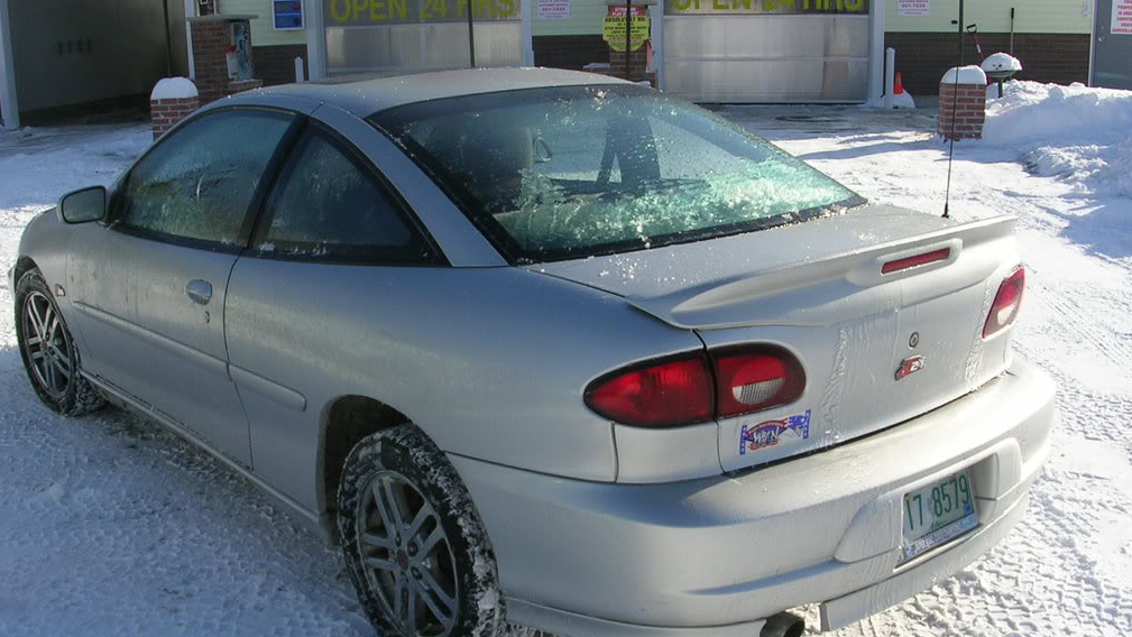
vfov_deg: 28.3
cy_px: 349
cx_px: 562
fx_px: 1261
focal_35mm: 42
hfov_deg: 48.3
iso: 50
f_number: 5.6
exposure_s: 1/290
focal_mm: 5.8
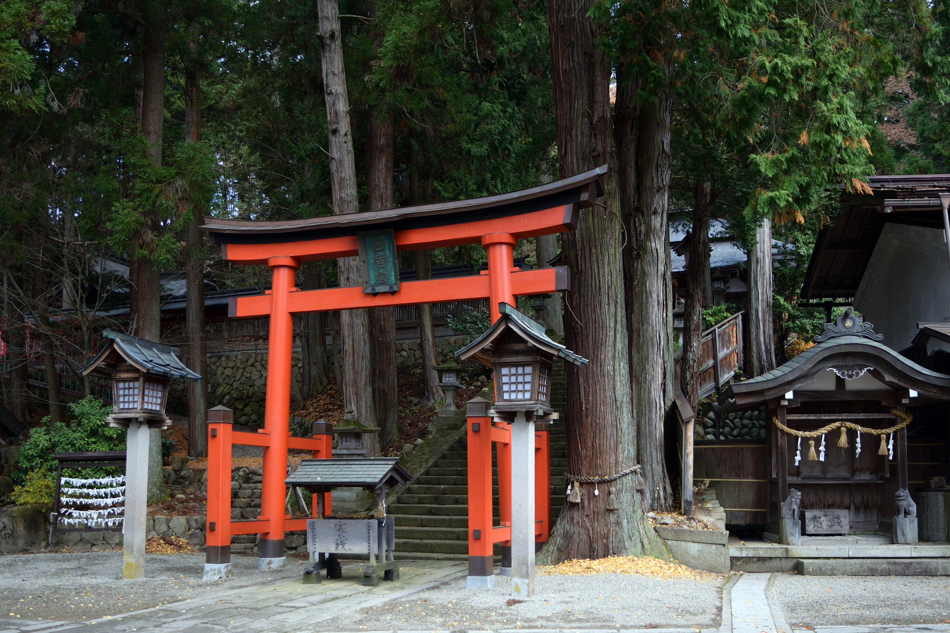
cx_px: 475
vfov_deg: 40.0
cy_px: 316
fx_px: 871
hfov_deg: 57.2
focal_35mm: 33
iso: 100
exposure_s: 1/60
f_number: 4
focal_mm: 22
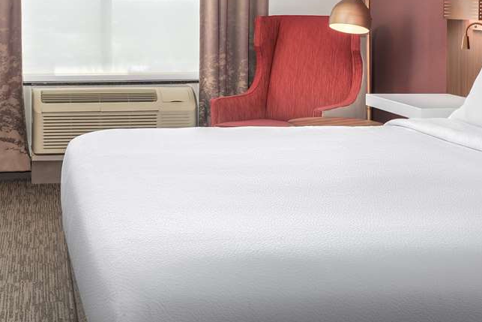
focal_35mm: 56
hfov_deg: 35.2
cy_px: 102
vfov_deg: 24.1
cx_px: 150
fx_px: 750
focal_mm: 24
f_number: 11
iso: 400
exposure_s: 1/100
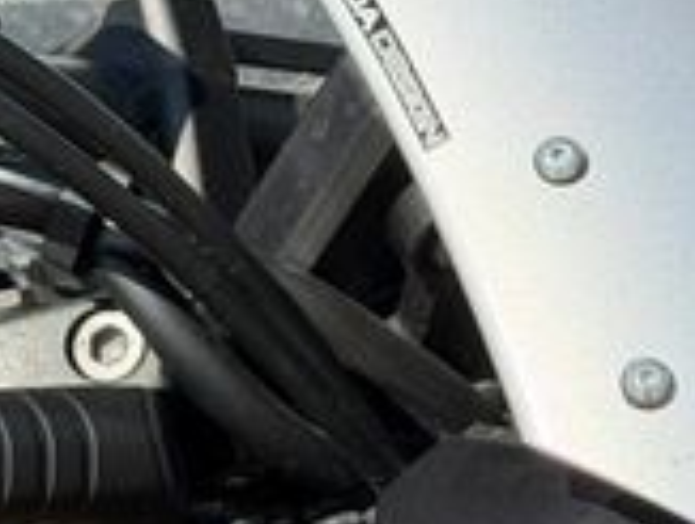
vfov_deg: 7.9
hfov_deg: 10.5
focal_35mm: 188
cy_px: 511
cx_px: 571
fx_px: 3783
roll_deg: +2.5
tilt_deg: -7.0
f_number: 1.78
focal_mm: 6.76
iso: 80
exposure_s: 1/3378
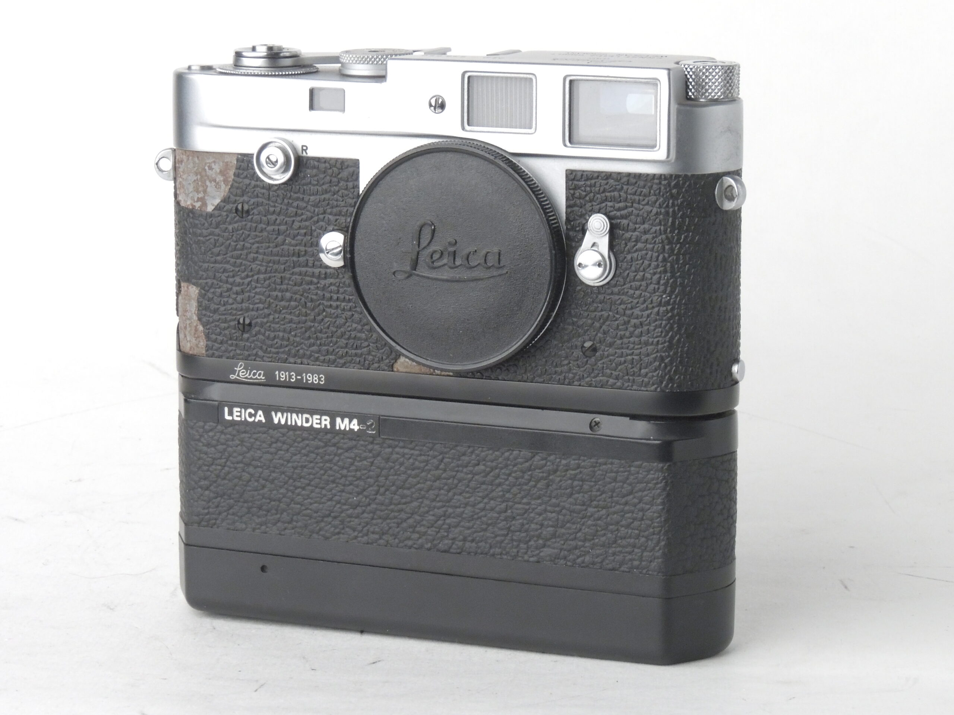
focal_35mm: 120
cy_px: 358
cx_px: 477
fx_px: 3307
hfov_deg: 16.4
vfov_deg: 12.3
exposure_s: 1/60
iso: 800
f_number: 6.7
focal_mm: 21.4
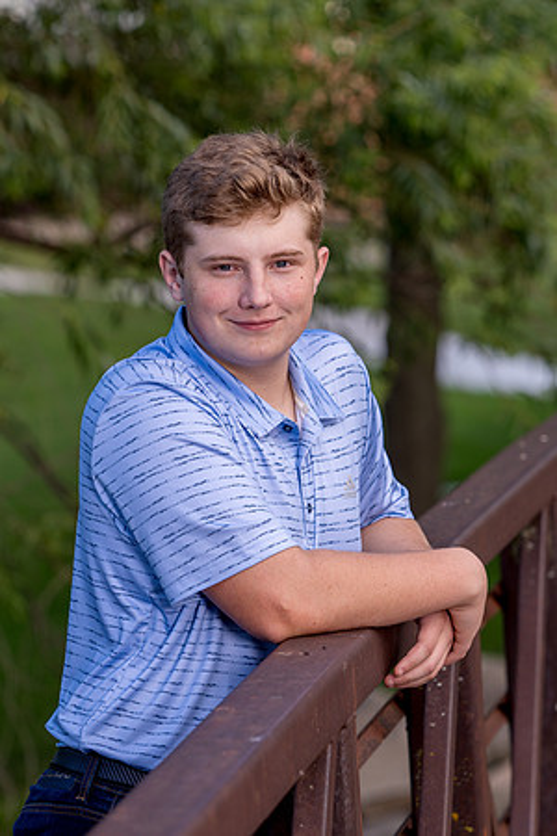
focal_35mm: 150
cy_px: 418
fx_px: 3481
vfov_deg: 13.7
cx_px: 278
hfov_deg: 9.1
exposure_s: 1/160
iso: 160
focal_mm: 150
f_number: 5
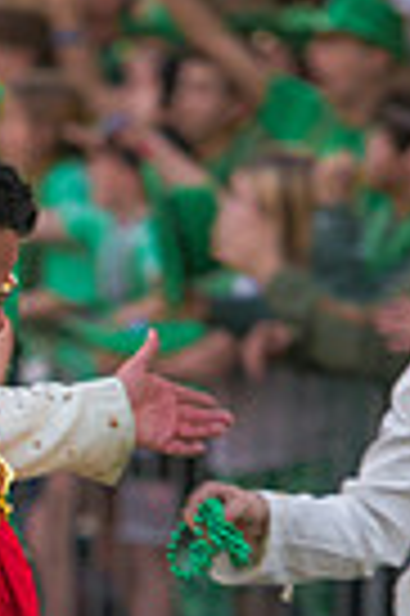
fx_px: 8991
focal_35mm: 525
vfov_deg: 3.9
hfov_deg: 2.6
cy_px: 719
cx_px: -149
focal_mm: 160
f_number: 2.8
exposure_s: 1/250
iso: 2000
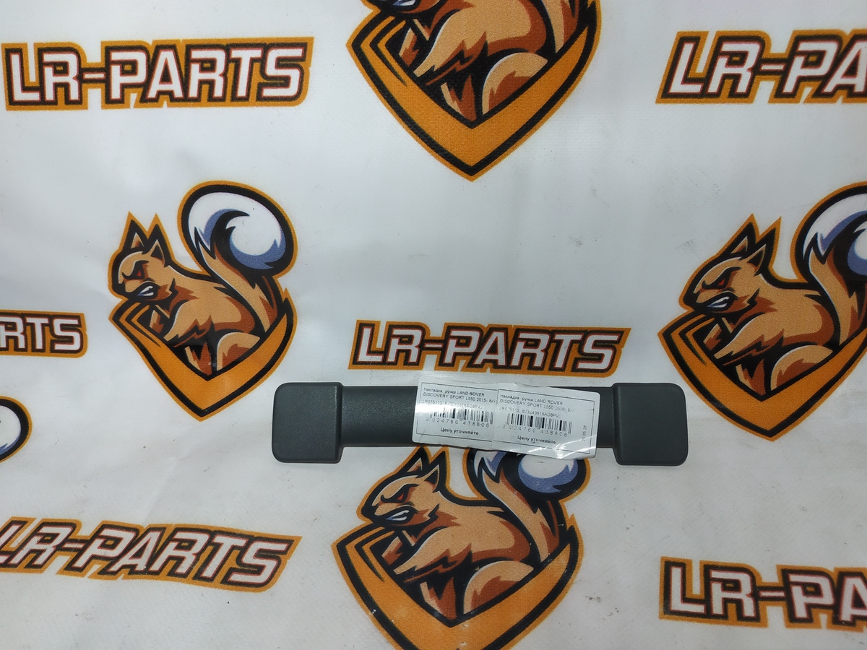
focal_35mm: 24
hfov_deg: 71.6
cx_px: 434
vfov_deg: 56.8
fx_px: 601
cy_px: 325
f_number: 1.9
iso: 125
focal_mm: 3.94
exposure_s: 1/100
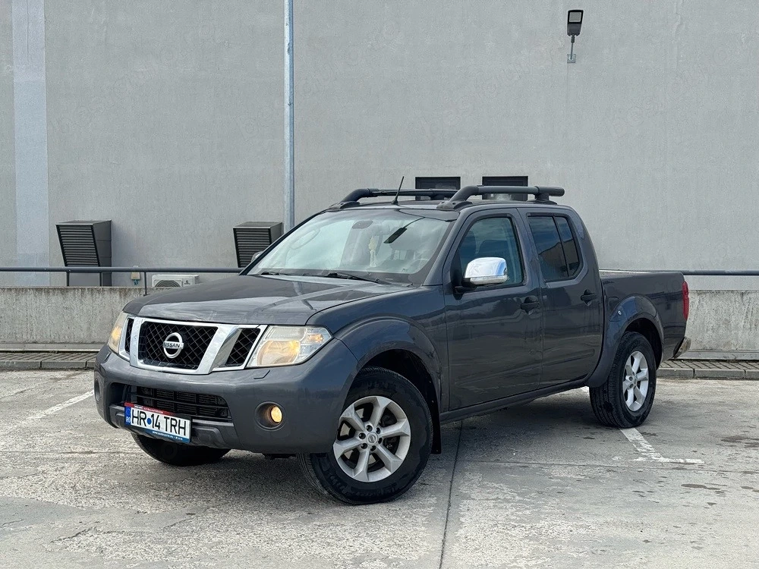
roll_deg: +0.5
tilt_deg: -2.4
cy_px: 284
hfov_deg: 39.7
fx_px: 1052
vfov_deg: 30.3
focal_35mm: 48
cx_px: 380
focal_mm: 6.76
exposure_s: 1/2045
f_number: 1.78
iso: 64
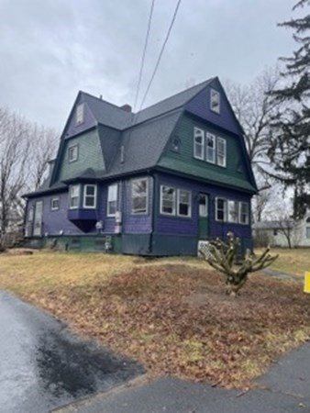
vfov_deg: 67.3
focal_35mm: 26
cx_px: 155
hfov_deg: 53.1
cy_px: 206
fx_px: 310
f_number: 1.6
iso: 32
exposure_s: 1/428
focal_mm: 4.2
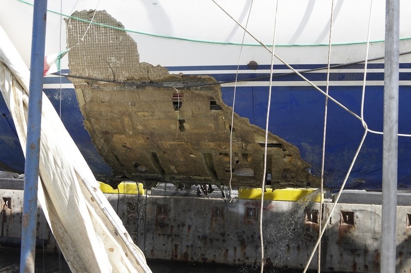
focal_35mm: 36
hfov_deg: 53.2
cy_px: 136
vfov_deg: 36.8
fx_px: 411
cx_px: 206
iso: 320
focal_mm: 24
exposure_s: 1/500
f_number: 5
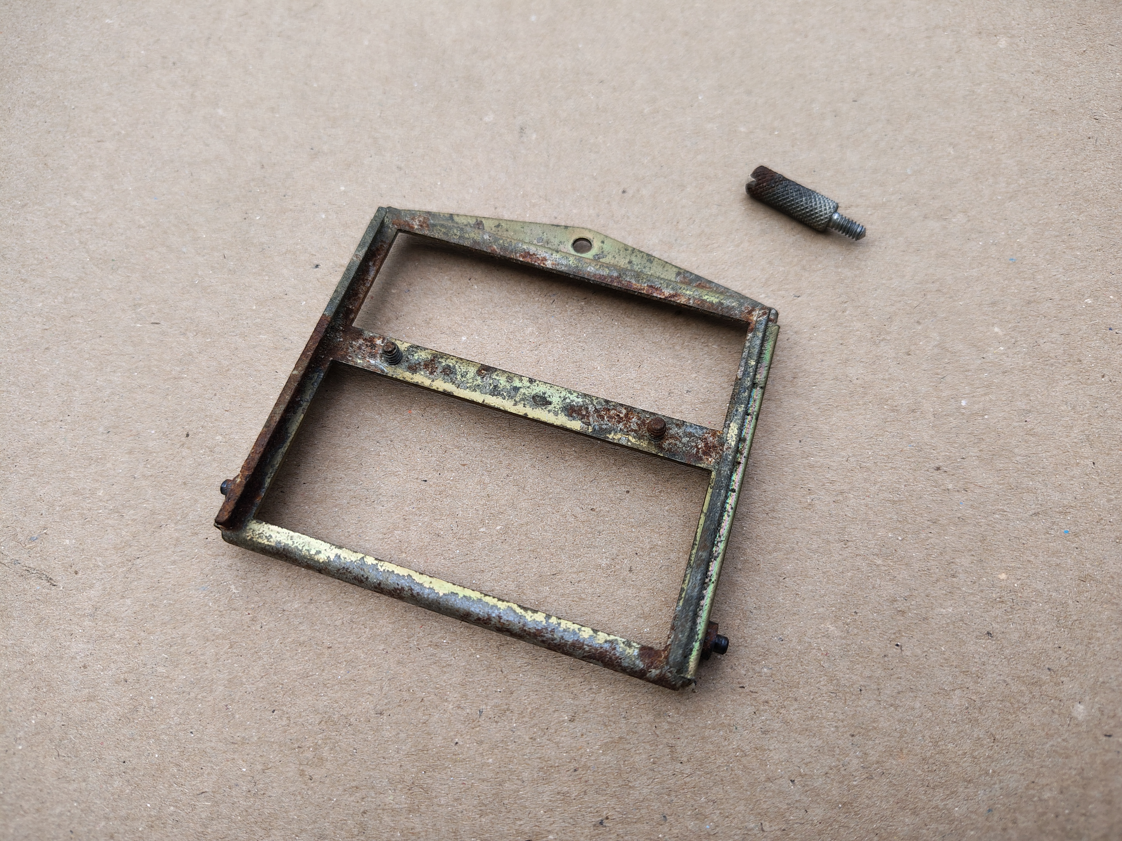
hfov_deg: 71.6
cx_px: 561
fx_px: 778
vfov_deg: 56.8
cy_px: 420
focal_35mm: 24
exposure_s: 1/668
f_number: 1.8
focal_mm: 5.56
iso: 100
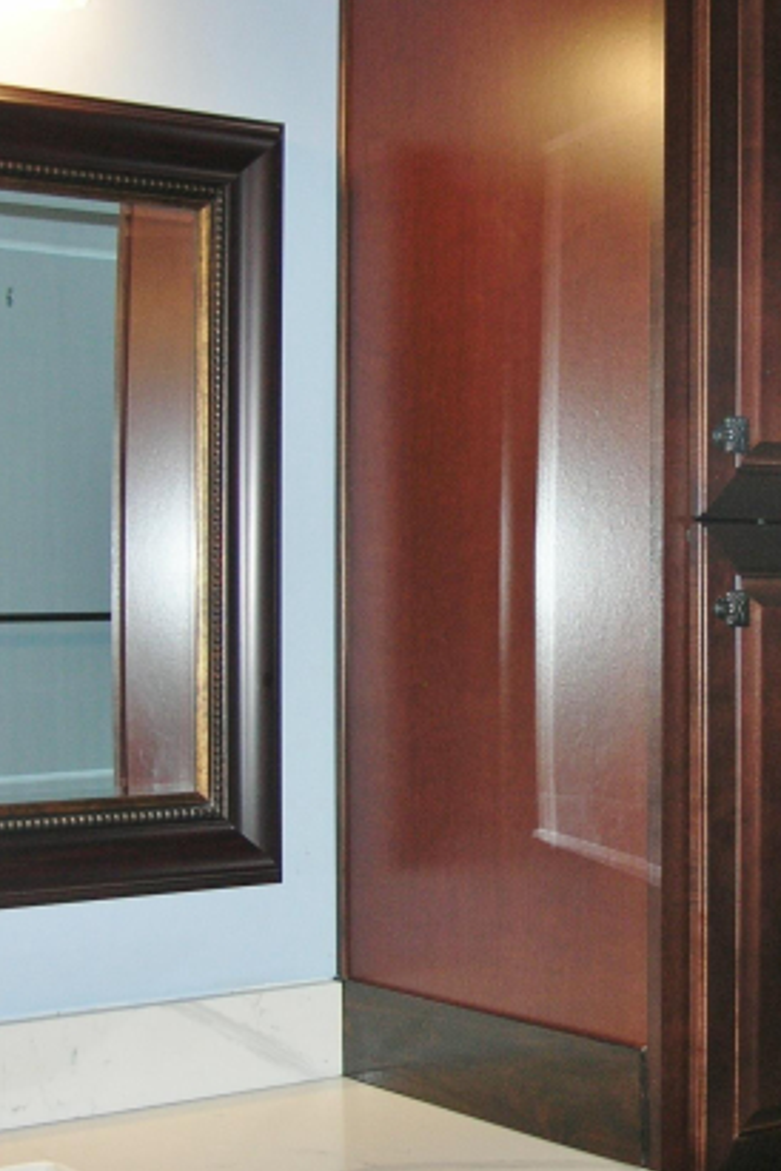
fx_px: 2310
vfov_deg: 28.4
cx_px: 690
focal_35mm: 71
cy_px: 698
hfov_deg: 18.9
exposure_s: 1/60.1
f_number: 2.8
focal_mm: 6.9
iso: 50
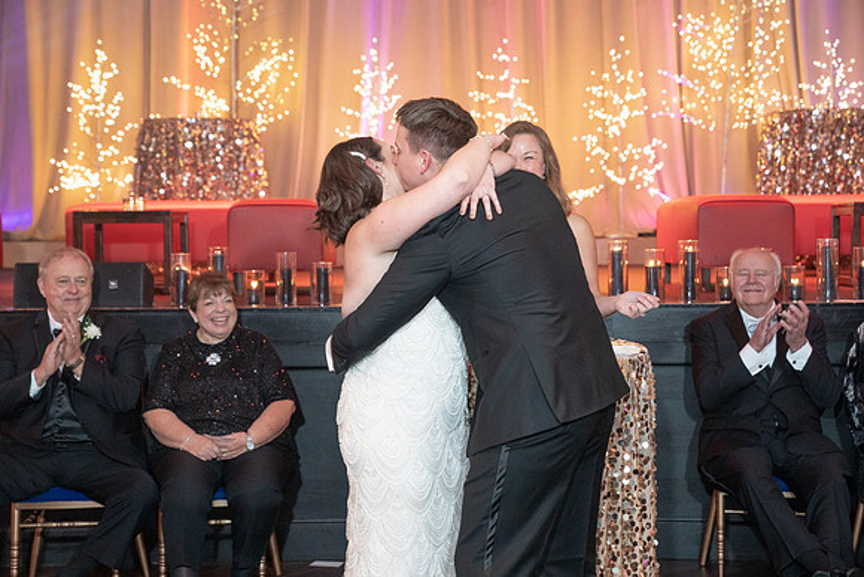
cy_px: 288
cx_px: 432
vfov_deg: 19.5
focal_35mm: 70
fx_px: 1680
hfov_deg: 28.8
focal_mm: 70
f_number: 4
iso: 4000
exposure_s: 1/125
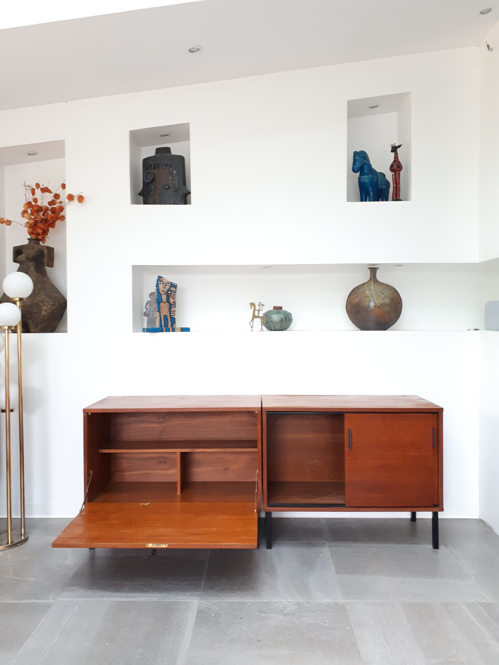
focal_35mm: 27
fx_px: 519
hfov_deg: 51.4
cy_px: 332
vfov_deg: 65.3
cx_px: 250
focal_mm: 3.6
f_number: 1.9
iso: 200
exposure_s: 1/24
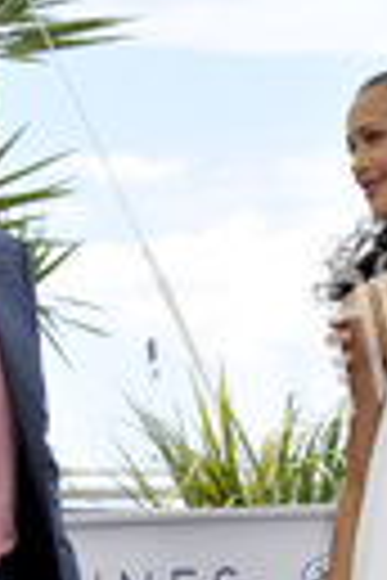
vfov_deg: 10.1
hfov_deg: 6.7
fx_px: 3257
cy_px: 553
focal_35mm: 202
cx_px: 578
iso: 200
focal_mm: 65
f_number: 9
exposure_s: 1/250
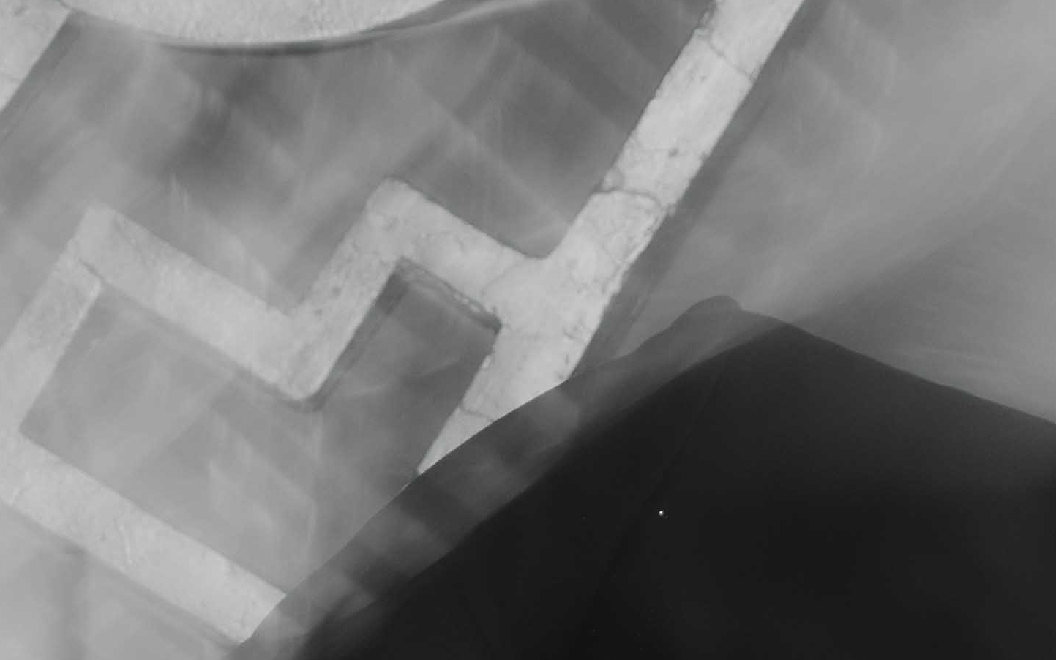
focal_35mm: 297
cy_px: 893
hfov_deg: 7.0
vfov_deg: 4.4
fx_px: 8548
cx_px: 1348
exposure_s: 1/13
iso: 160
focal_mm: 60
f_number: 2.8
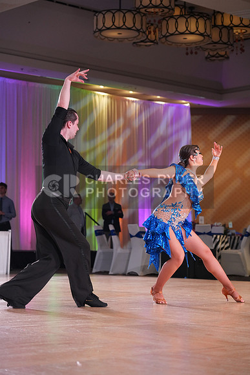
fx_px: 833
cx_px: 125
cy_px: 188
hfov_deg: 17.1
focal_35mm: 80
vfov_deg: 25.4
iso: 2500
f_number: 4
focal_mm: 80
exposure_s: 1/400
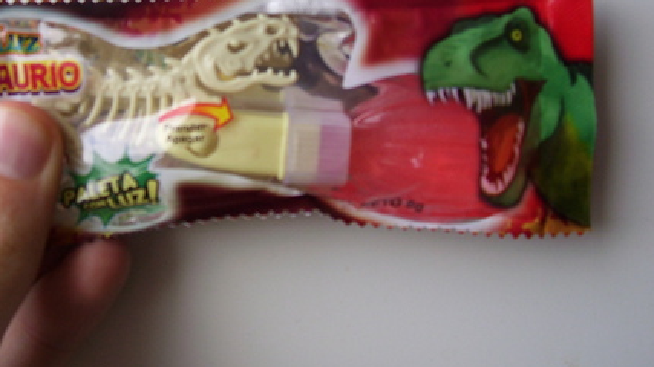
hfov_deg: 39.3
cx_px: 211
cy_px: 47
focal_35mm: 52
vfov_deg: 22.6
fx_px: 902
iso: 80
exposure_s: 1/125
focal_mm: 5.6
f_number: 2.7
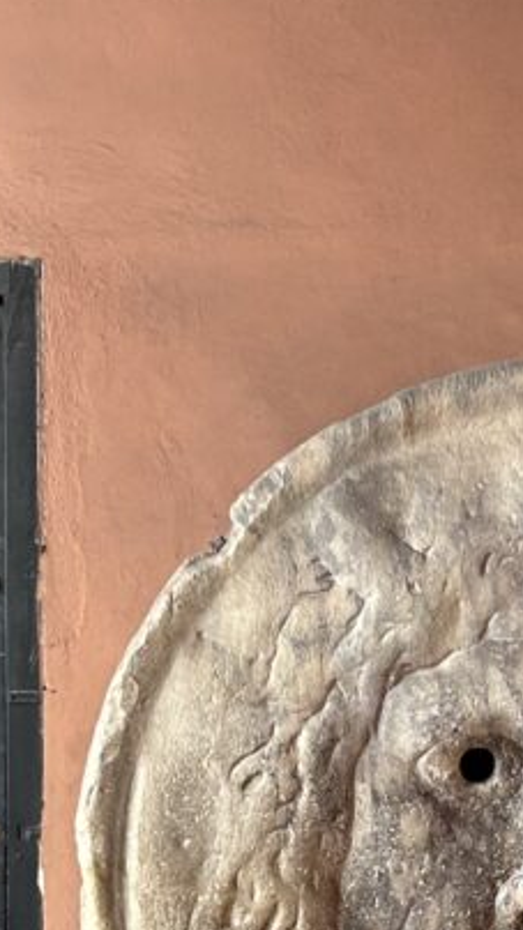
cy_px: 757
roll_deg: +1.3
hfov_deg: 12.0
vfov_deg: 20.9
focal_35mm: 101
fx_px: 2492
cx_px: 369
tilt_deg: -0.2
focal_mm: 5.7
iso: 100
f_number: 1.5
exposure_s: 1/121
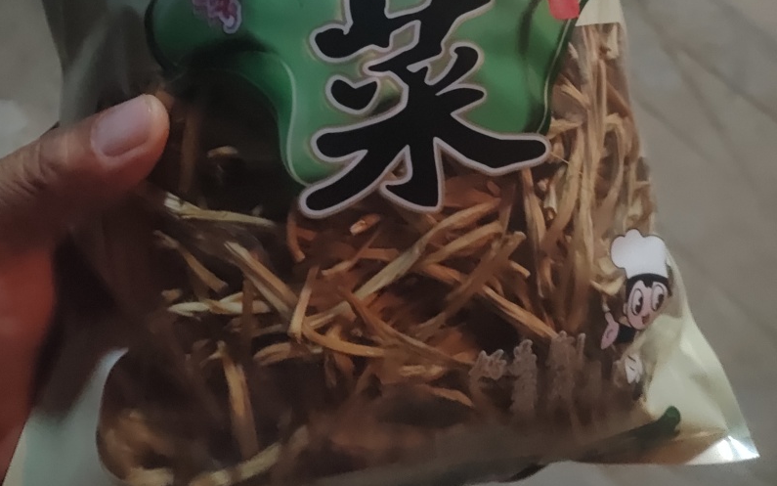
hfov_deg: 52.7
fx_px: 784
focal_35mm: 37
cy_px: 40
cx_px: 388
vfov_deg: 32.5
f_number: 1.8
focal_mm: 4.26
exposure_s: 1/25
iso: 6613
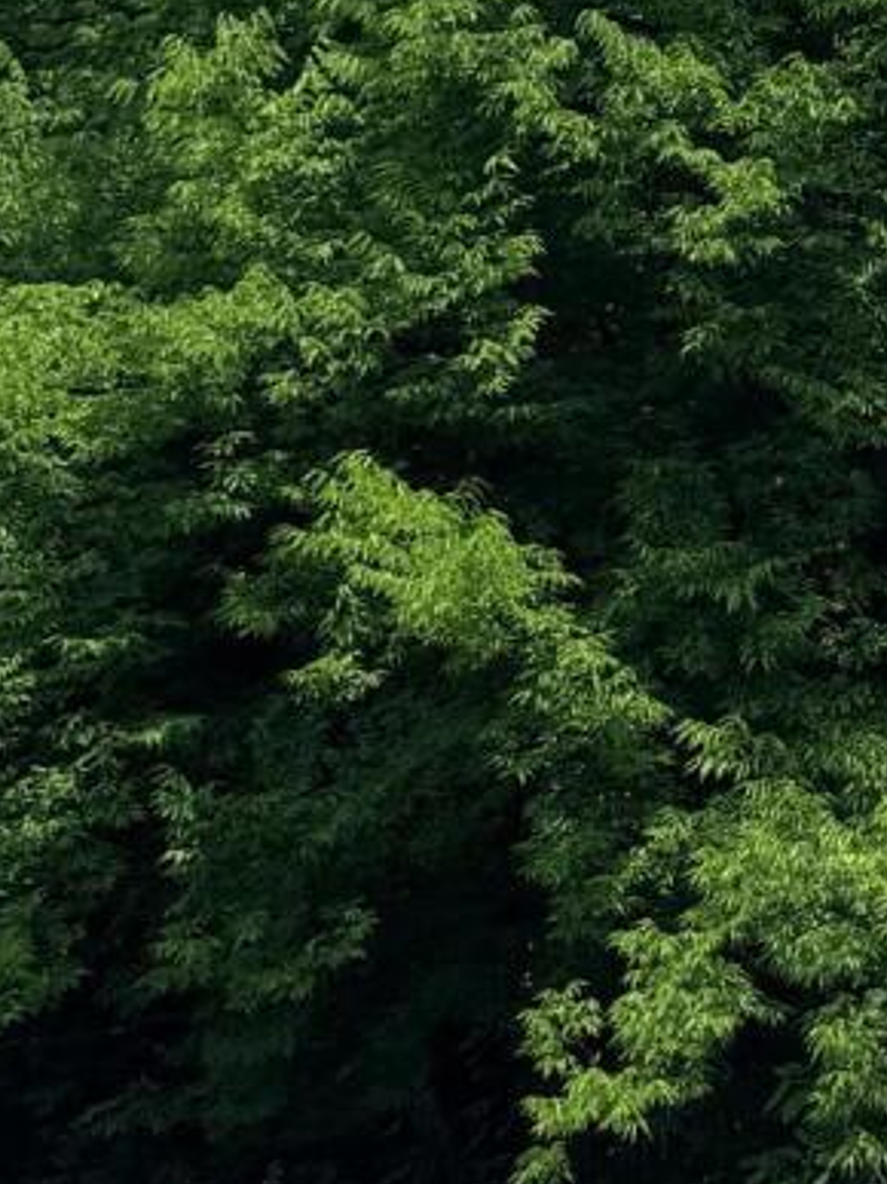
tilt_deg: +10.2
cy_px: -211
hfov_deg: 11.0
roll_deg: -4.7
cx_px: 1725
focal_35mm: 124
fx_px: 4239
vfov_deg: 15.4
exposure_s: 1/4405
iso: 80
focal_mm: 6.76
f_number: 1.78
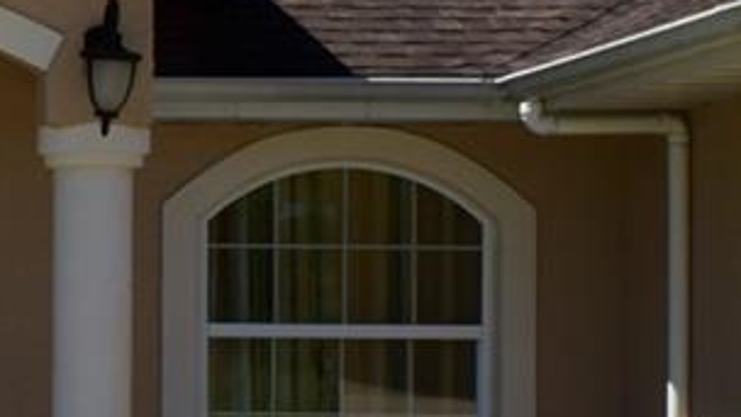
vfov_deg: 8.1
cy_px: 251
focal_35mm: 149
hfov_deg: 13.8
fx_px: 2928
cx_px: -283
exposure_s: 1/200
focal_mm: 18
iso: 100
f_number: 9
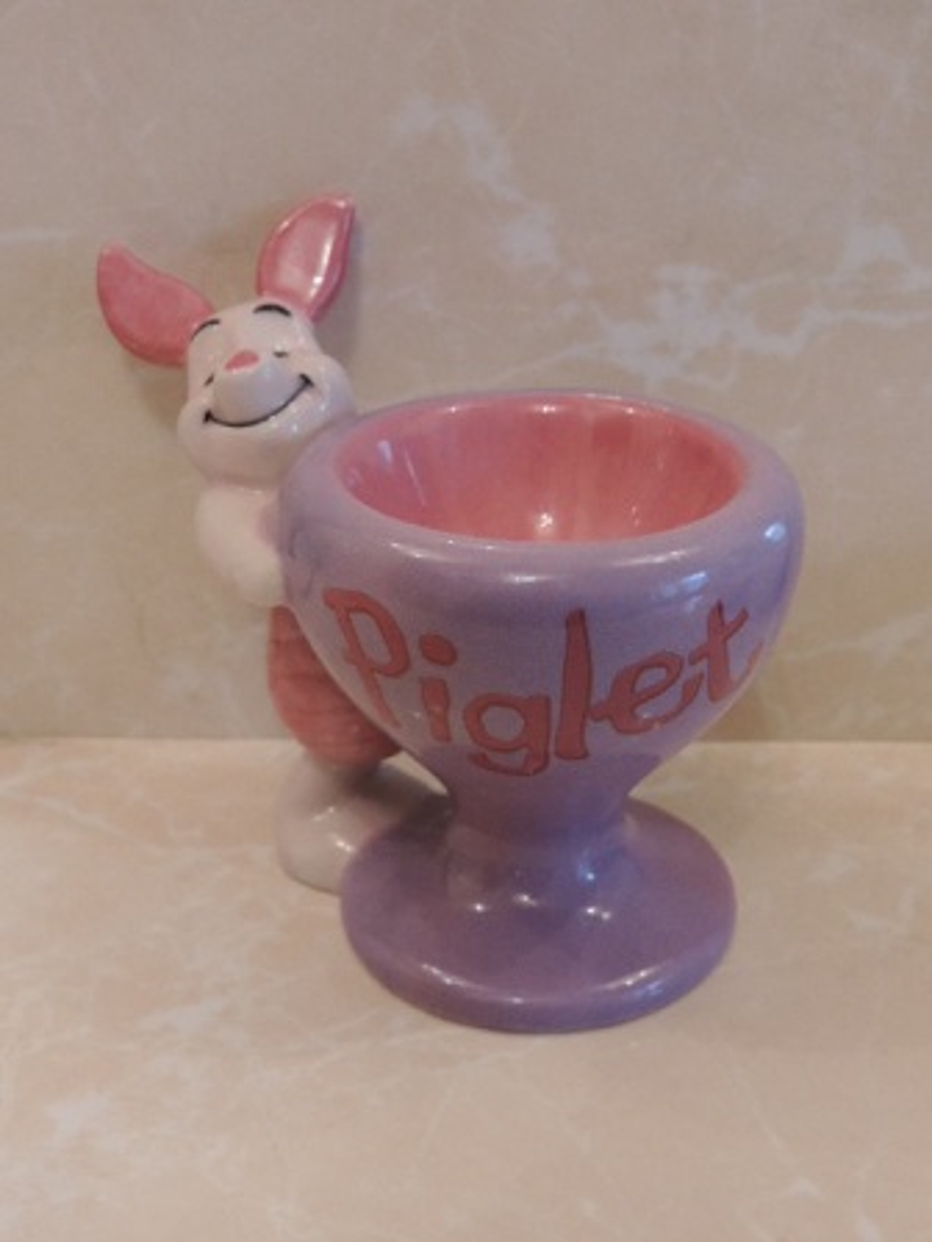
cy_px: 621
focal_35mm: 47
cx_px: 466
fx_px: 1687
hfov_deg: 30.9
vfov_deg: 40.4
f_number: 3.5
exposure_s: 1/30
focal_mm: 8.3
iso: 400
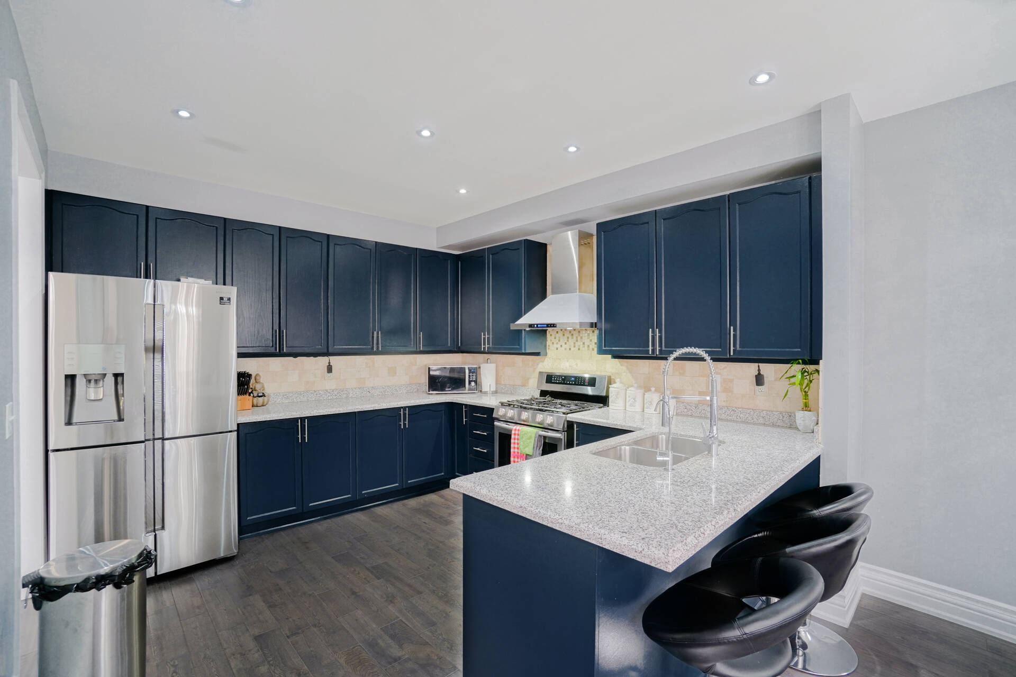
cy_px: 338
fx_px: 423
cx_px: 508
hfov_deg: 100.4
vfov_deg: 77.3
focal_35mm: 15
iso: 400
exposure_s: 1/15
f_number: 5
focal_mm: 10
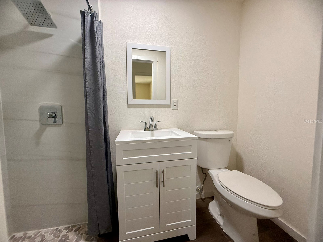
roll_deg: +0.8
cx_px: 162
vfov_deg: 85.7
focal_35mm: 14
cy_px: 121
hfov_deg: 102.1
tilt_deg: -2.3
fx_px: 131
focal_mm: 2.22
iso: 320
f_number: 2.2
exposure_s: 1/120
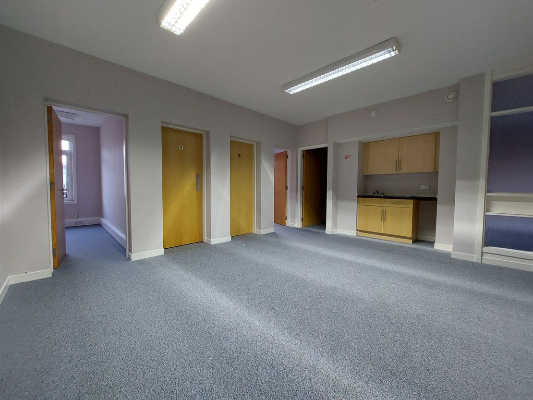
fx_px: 200
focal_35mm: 13
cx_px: 266
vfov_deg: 89.9
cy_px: 200
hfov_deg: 106.2
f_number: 2.2
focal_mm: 1.74
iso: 320
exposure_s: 1/50
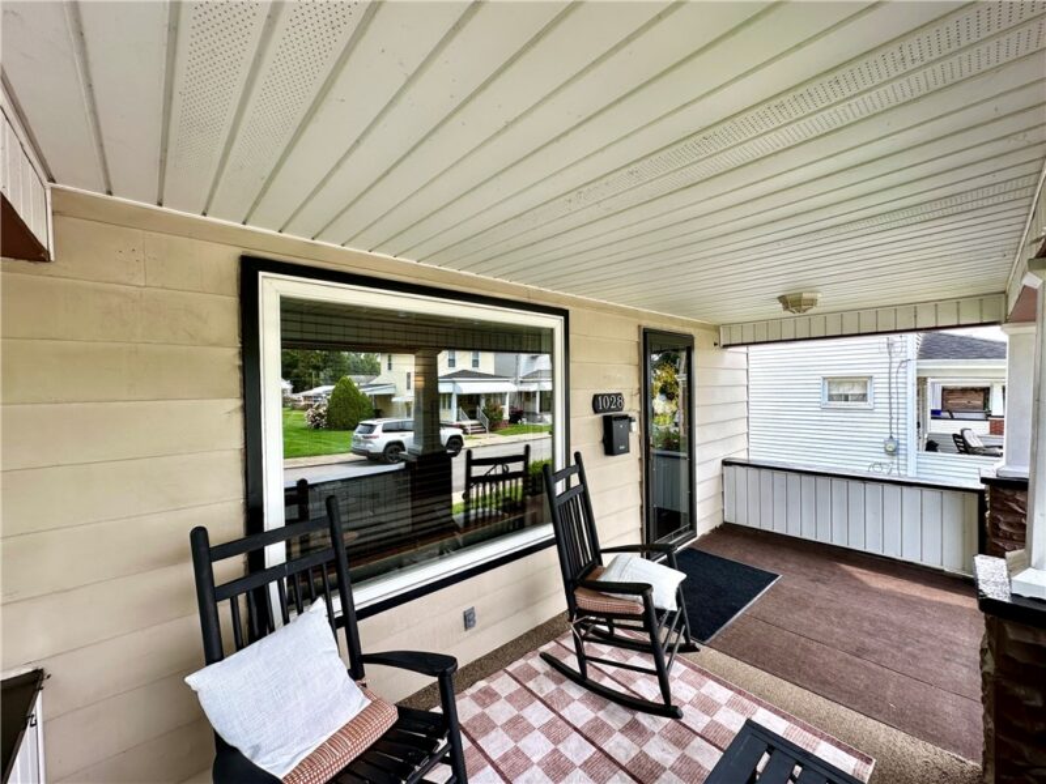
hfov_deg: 102.1
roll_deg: +0.5
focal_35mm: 14
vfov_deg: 85.7
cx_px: 523
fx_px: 423
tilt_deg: -0.3
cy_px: 392
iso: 40
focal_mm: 2.22
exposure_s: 1/241
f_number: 2.2
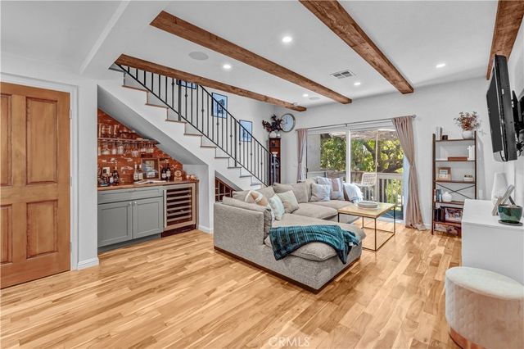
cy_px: 174
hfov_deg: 100.4
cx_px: 262
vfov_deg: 77.3
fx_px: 218
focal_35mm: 15
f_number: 8
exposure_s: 1/15
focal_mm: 10
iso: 1000
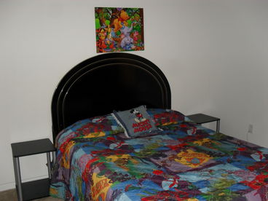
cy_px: 100
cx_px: 134
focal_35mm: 35
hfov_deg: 52.6
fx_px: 271
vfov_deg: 40.7
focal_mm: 6.3
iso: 200
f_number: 3.2
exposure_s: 1/45
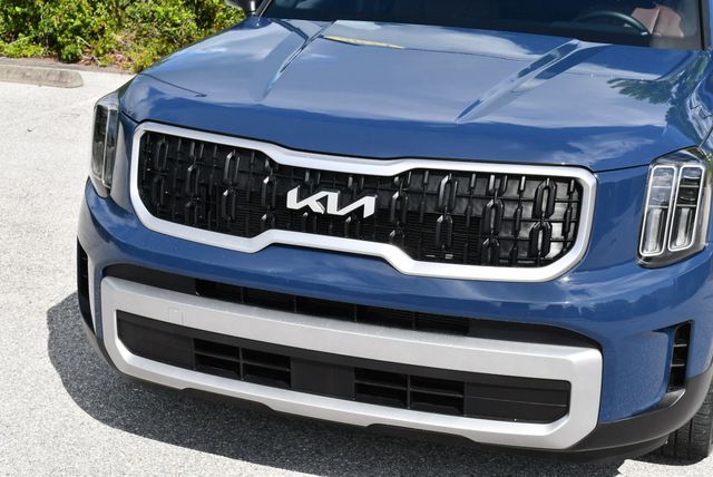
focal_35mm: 64
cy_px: 238
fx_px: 1269
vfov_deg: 21.3
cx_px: 356
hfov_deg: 31.4
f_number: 8
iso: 125
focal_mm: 32
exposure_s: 1/250
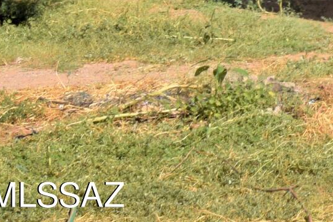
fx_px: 1535
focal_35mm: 166
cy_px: -363
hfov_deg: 10.6
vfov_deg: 7.6
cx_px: 796
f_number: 14
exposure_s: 1/200
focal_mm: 20
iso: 100
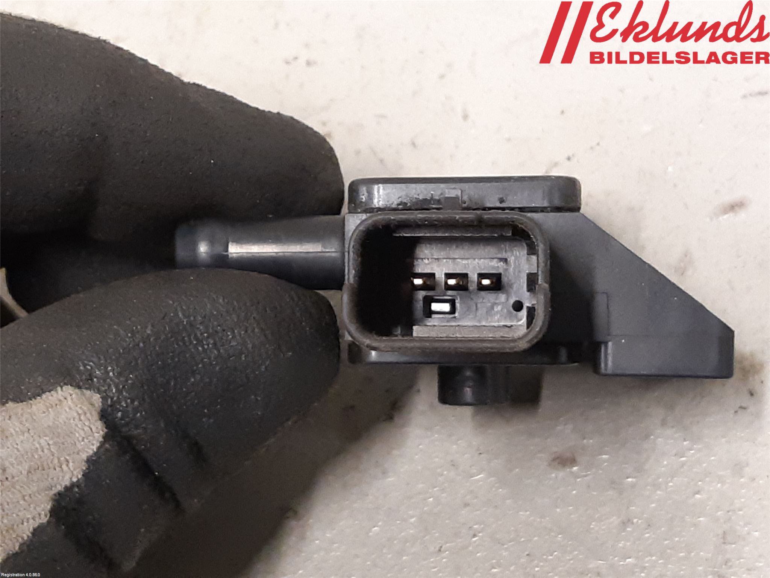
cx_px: 385
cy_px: 289
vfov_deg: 53.1
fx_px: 578
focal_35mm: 26
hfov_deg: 67.3
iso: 250
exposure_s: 1/33
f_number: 1.7
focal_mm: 3.93
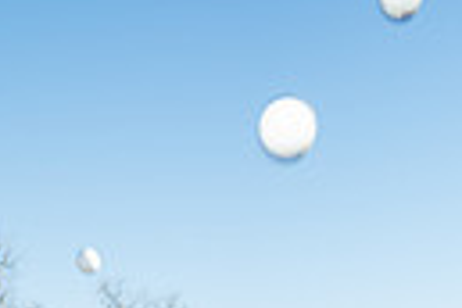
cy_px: 791
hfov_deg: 16.7
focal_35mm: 122
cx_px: 319
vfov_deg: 9.7
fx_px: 1566
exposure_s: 1/250
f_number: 4.5
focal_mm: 35
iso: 64
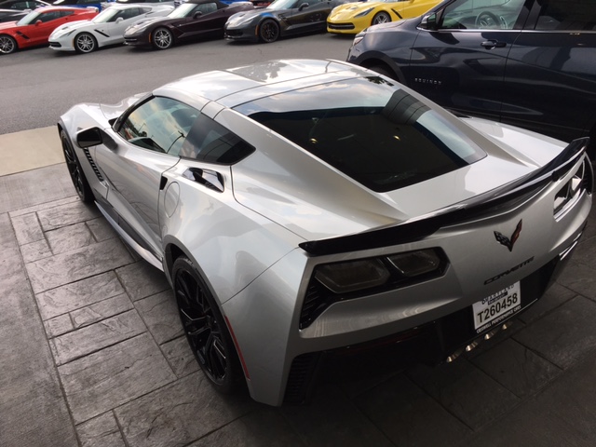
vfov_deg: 48.2
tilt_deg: -25.8
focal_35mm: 29
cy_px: 224
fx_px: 499
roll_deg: +5.9
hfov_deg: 61.7
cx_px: 298
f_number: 2.2
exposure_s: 1/361
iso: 25
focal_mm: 4.15
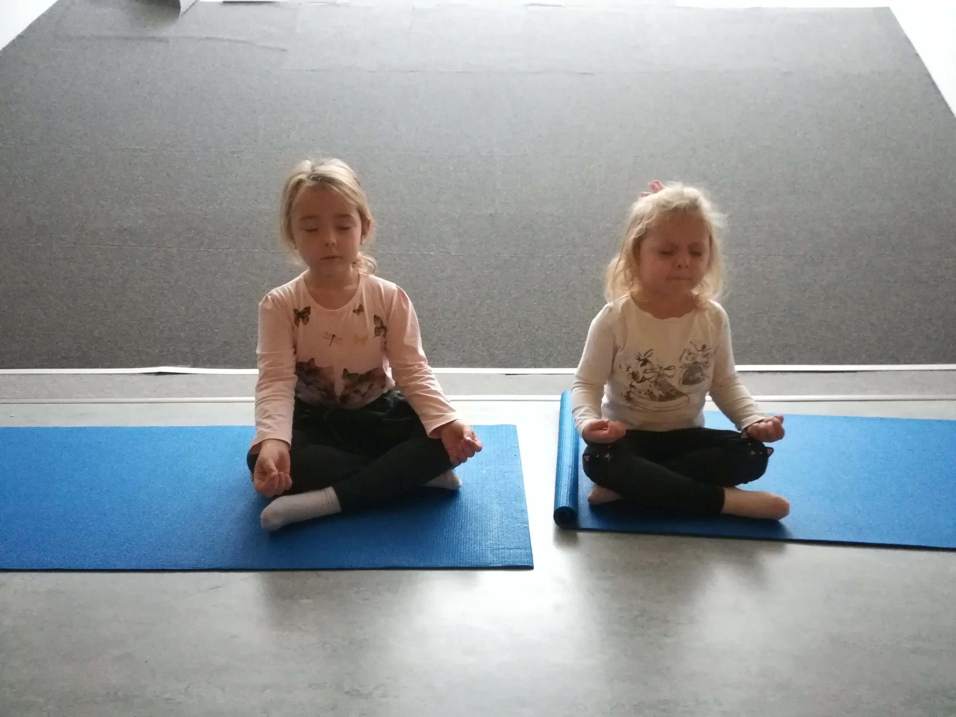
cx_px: 478
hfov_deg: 67.3
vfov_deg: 53.1
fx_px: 718
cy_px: 358
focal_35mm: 26
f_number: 2.2
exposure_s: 1/14.3
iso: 1250
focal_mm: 3.83
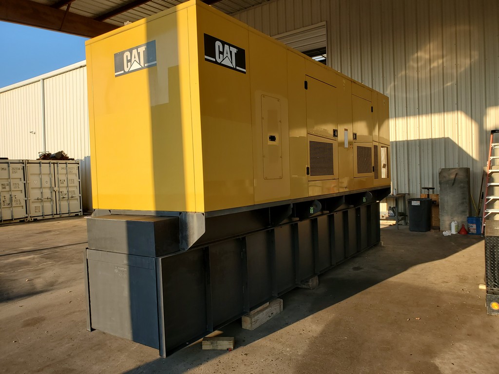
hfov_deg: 67.3
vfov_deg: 53.1
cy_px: 187
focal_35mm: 26
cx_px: 250
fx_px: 375
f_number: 2.4
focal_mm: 4.3
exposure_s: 1/541
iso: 50
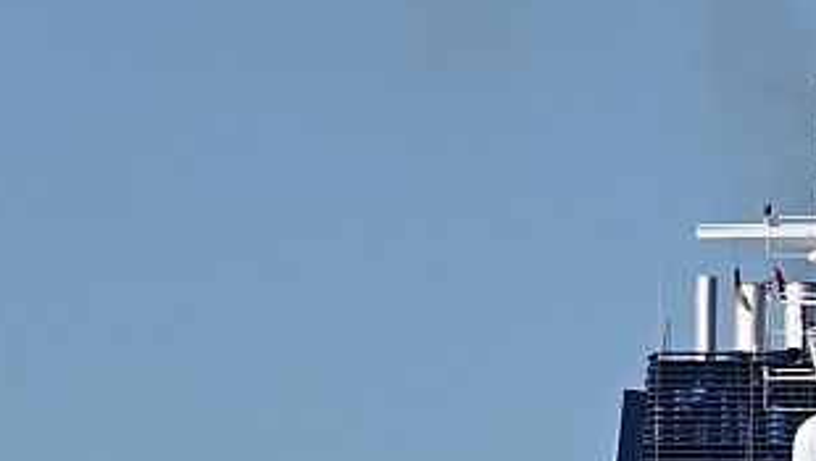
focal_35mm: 415
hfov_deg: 5.2
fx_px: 8987
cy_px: 1083
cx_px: 844
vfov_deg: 2.9
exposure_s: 1/500
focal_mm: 120
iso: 100
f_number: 8
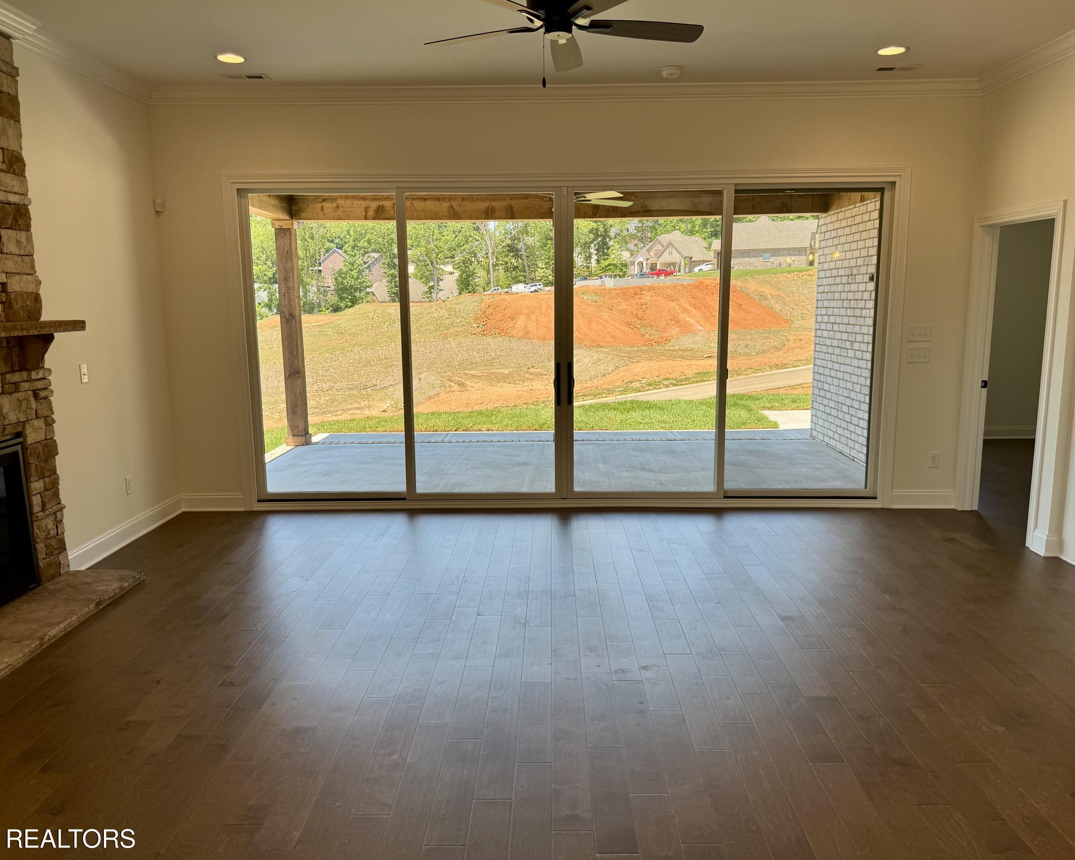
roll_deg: +0.3
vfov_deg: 54.9
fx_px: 827
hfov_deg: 66.0
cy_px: 432
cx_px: 543
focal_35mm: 26
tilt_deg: -9.6
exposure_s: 1/633
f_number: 1.78
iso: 80
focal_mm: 6.76
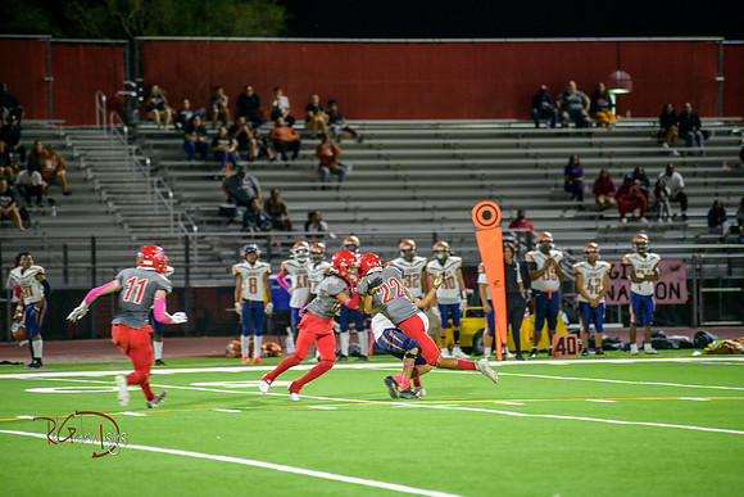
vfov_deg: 6.9
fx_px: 4134
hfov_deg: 10.3
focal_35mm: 200
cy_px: 248
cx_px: 372
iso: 1600
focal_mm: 200
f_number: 2.8
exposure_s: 1/250
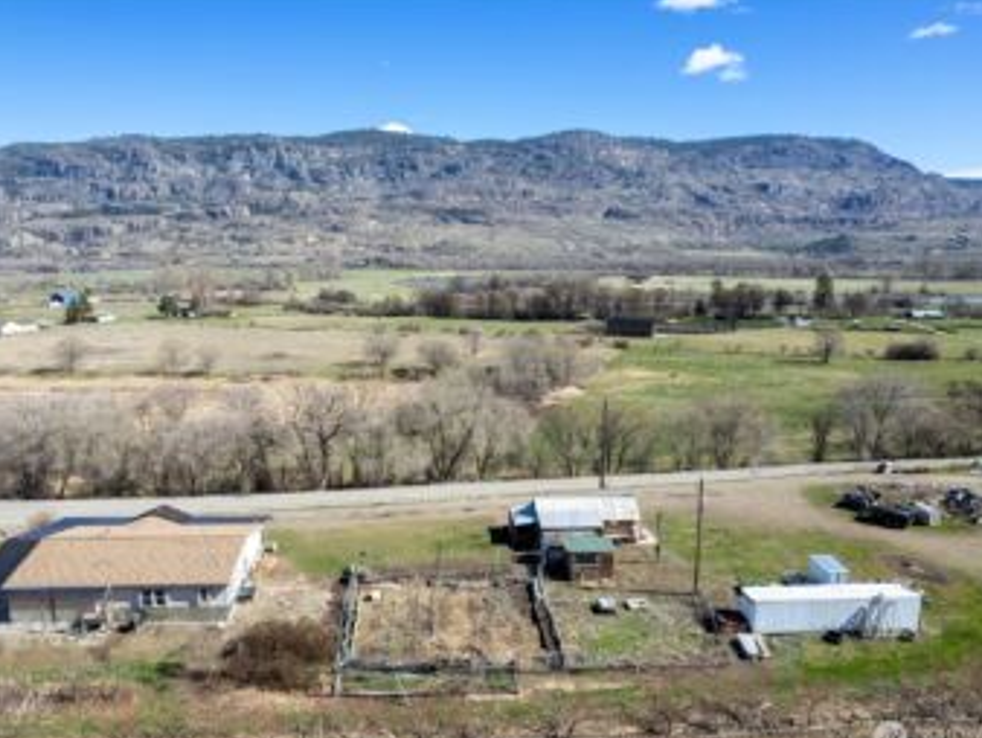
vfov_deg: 54.9
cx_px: 459
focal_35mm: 25
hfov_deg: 69.3
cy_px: 378
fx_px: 710
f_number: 2.8
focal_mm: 8.38
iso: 100
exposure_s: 1/1250
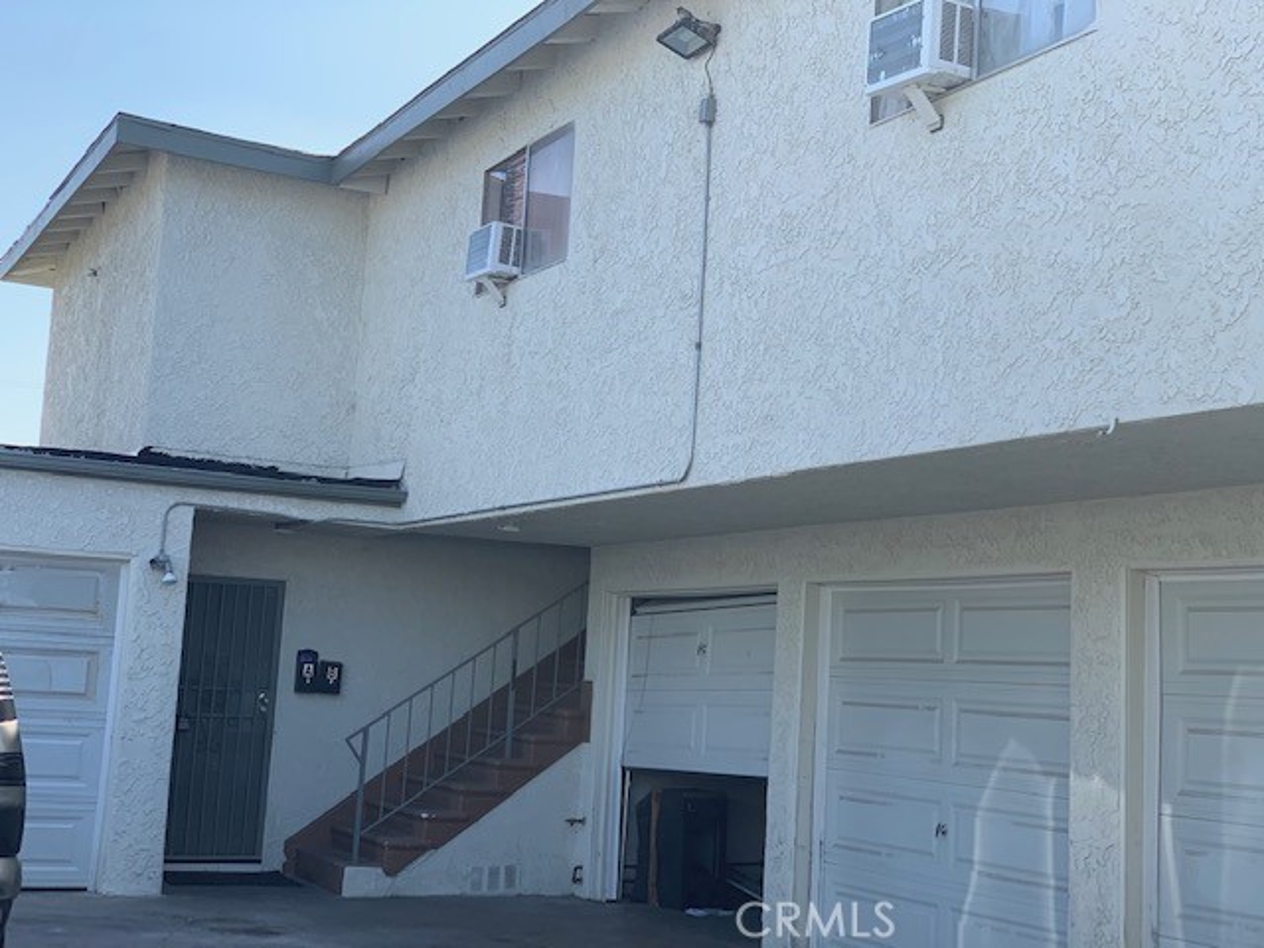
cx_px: 632
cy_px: 474
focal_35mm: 52
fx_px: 1899
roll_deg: -2.9
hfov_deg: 36.8
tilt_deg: +2.3
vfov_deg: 28.0
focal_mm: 6
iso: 16
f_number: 2.4
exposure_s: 1/403
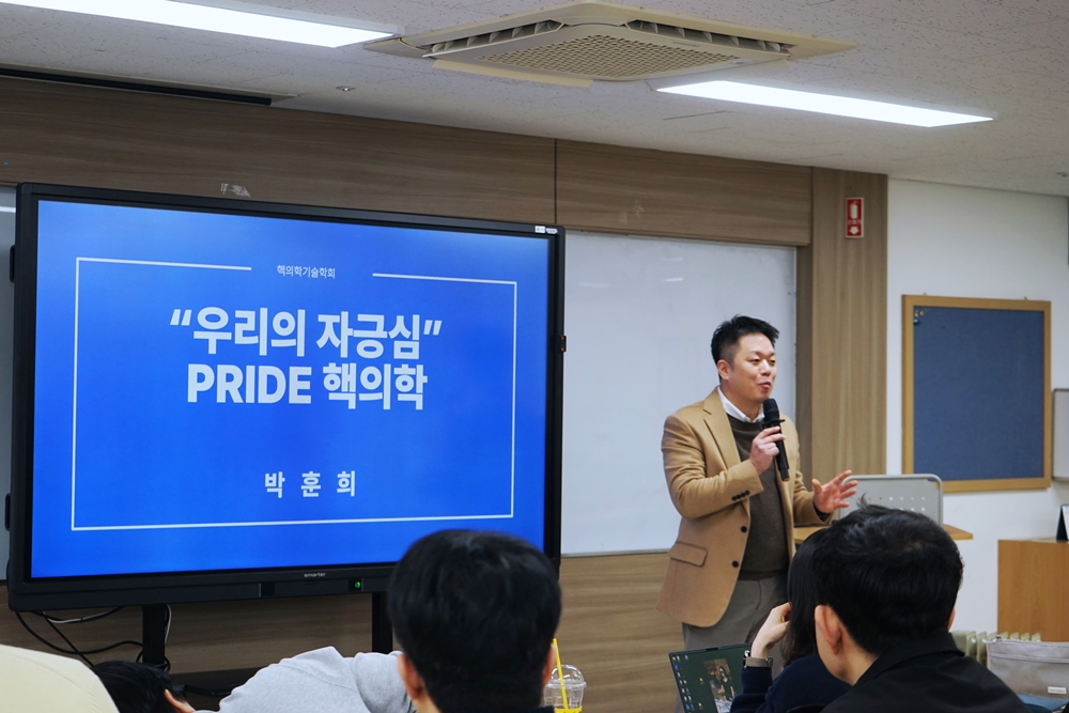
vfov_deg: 19.5
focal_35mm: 70
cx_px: 534
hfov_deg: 28.8
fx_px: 2079
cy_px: 356
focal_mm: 70
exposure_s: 1/100
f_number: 5.6
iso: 400
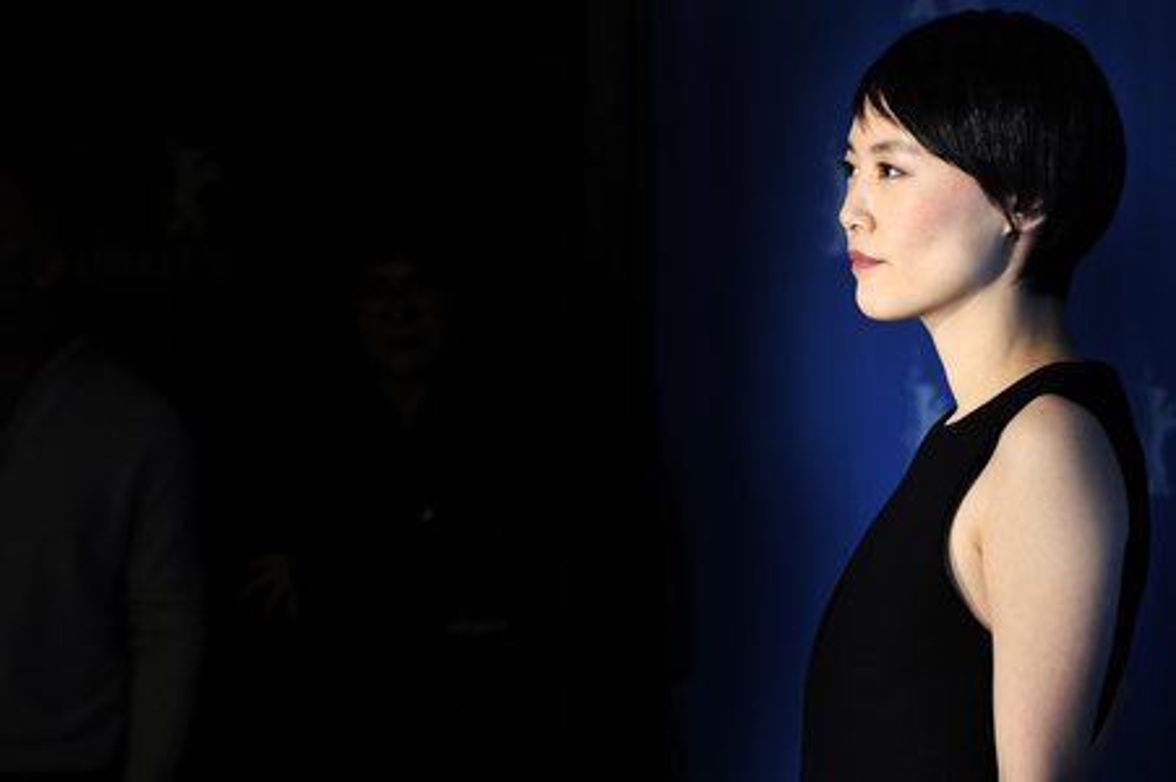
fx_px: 6528
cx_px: 588
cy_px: 391
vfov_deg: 6.9
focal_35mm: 200
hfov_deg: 10.3
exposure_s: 1/125
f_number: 9
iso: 200
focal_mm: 200
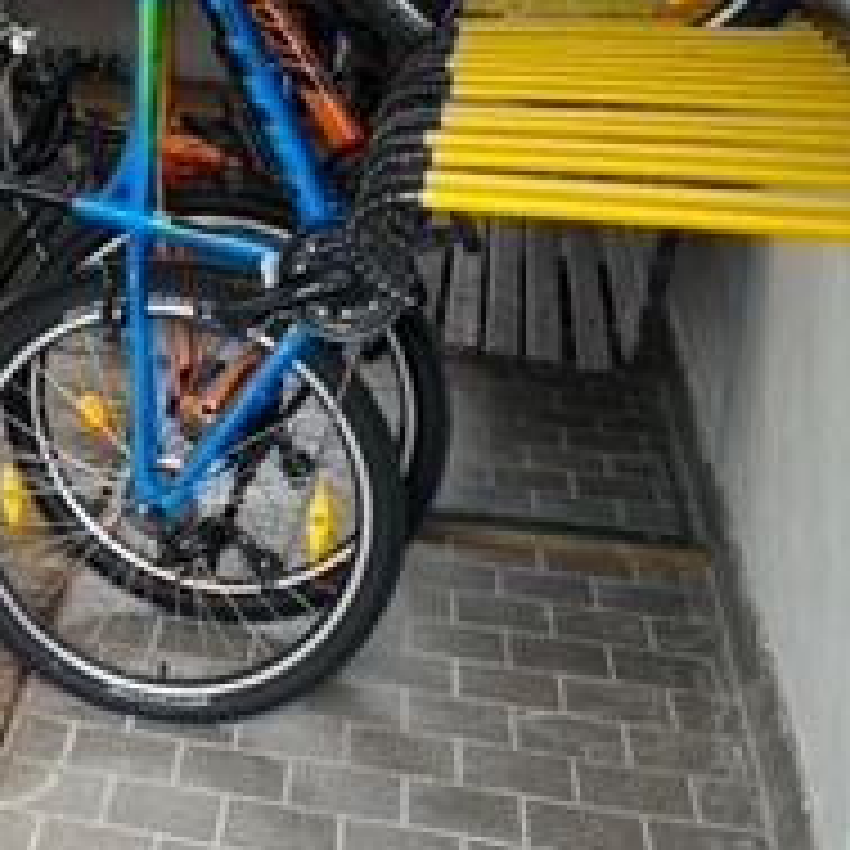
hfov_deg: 19.7
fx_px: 2167
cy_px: 31
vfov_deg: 21.5
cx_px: -369
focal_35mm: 78
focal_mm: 5.1
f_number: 1.6
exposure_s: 1/100
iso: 50
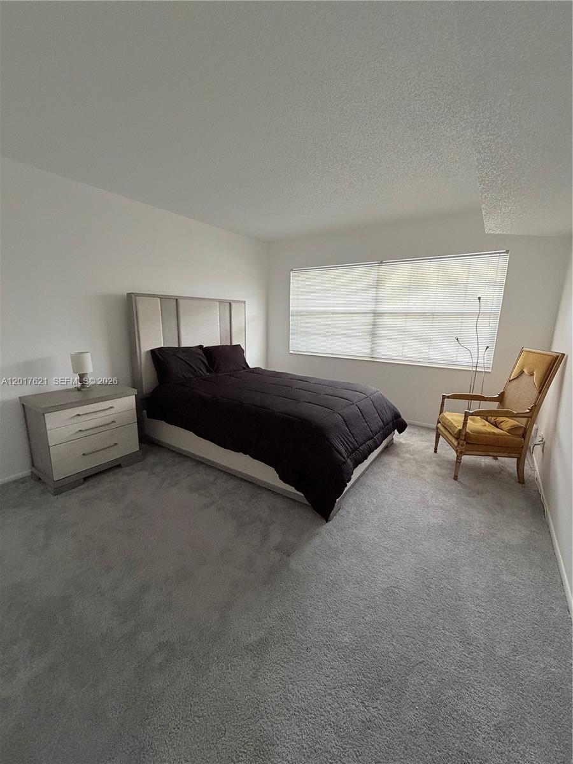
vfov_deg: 102.1
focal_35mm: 14
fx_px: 309
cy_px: 382
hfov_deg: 85.7
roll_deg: -1.1
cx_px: 286
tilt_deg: -12.3
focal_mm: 2.22
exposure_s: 1/121
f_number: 2.2
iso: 250
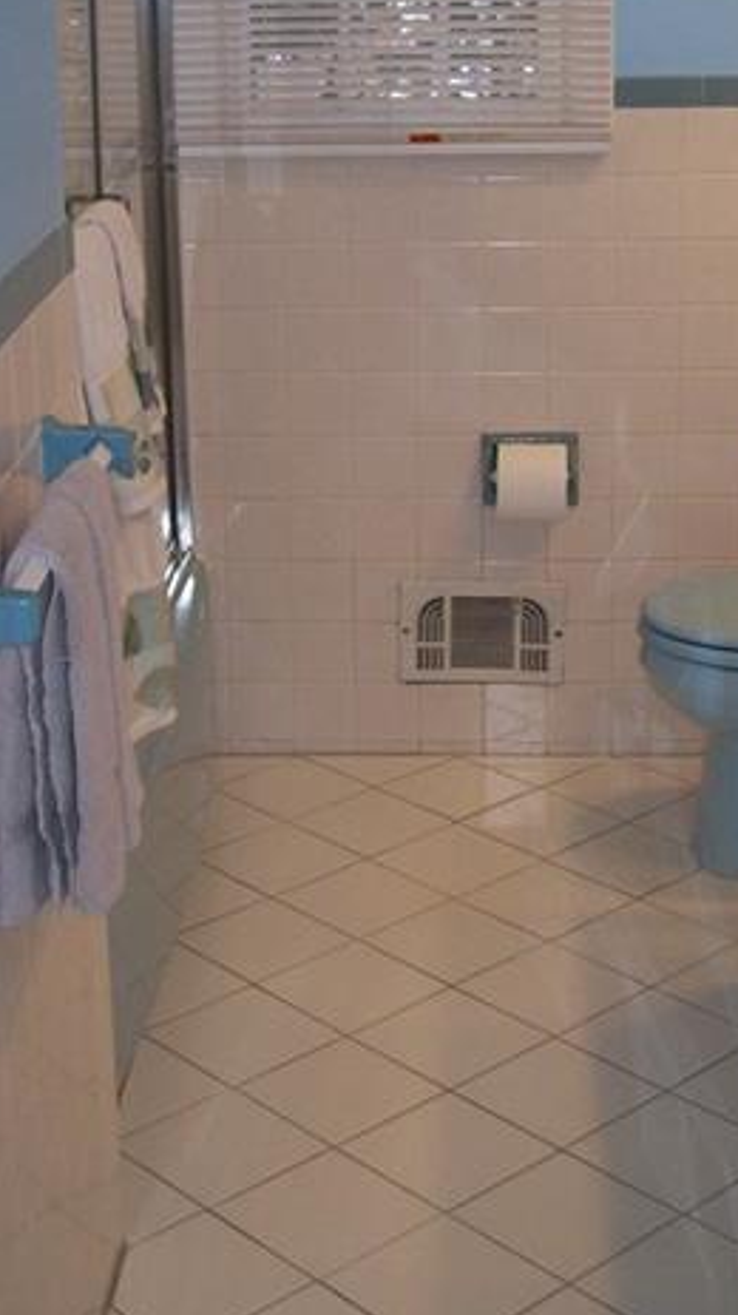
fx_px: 2264
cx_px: 402
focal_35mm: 65
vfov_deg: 31.6
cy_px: 278
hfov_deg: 18.5
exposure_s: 1/64
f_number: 2.7
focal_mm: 6
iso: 80
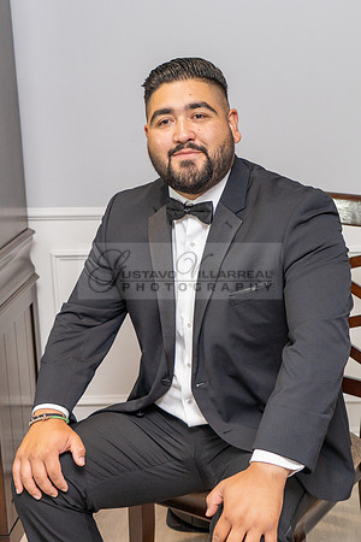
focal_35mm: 60
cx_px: 257
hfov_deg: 22.5
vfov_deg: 33.4
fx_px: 902
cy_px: 271
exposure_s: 1/160
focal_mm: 40
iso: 640
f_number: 4.5
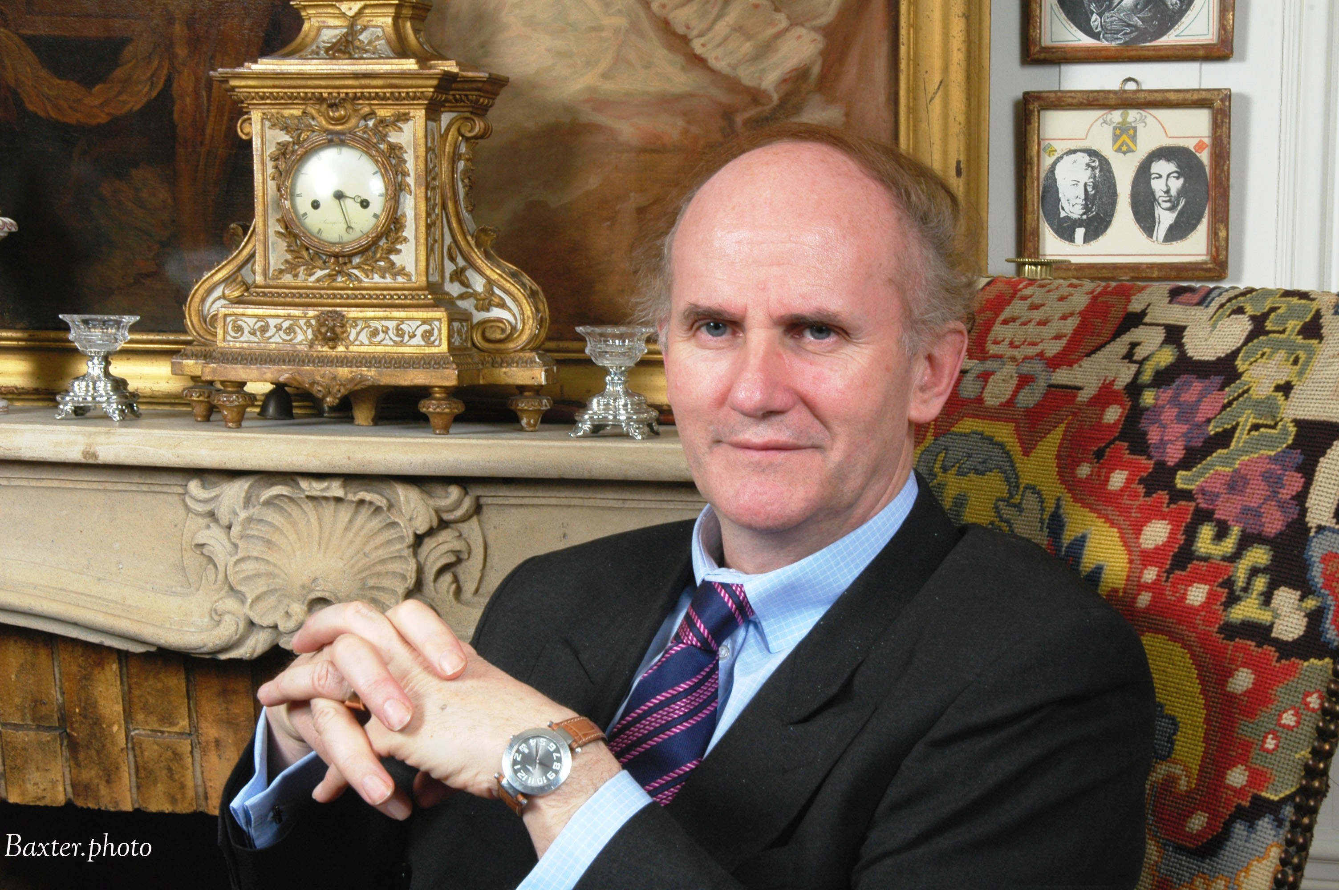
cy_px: 445
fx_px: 2676
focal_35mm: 72
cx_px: 670
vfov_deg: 18.9
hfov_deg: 28.1
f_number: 20
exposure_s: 1/60
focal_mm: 48
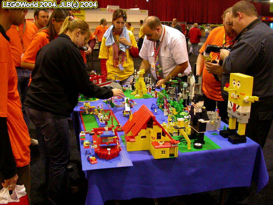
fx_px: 300
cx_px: 136
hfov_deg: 49.0
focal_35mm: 38
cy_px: 102
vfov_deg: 37.7
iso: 400
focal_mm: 7.85
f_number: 2.6
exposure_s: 1/31.2
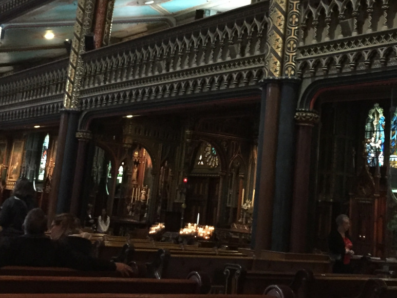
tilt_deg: +11.5
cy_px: 75
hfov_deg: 32.1
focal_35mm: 60
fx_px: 688
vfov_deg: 24.2
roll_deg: -5.2
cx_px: 222
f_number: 2.2
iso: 800
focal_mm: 4.15
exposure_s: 1/15
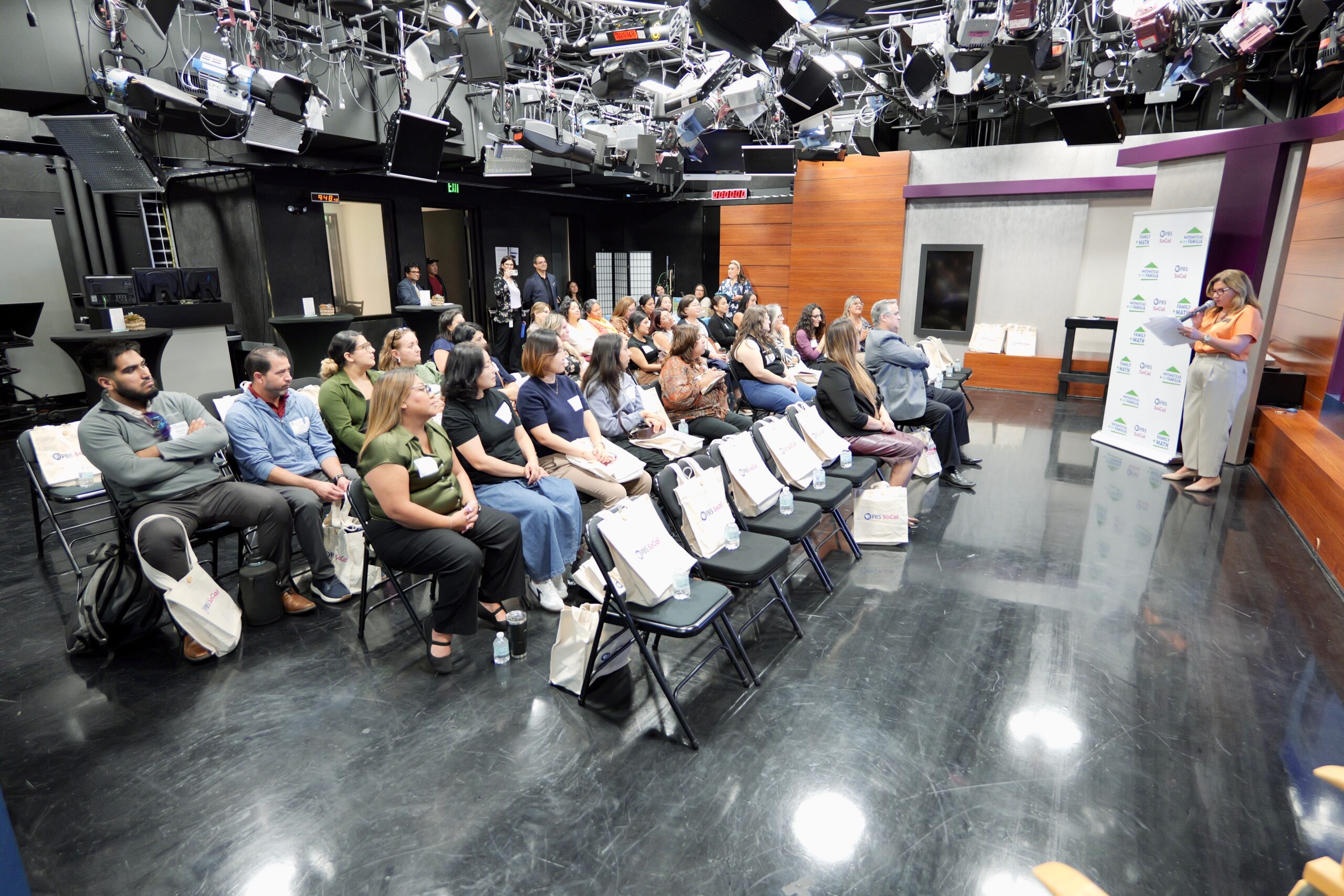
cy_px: 448
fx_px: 672
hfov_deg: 90.0
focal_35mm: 18
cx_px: 672
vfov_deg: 67.4
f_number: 2
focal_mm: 18
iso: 2000
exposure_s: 1/50
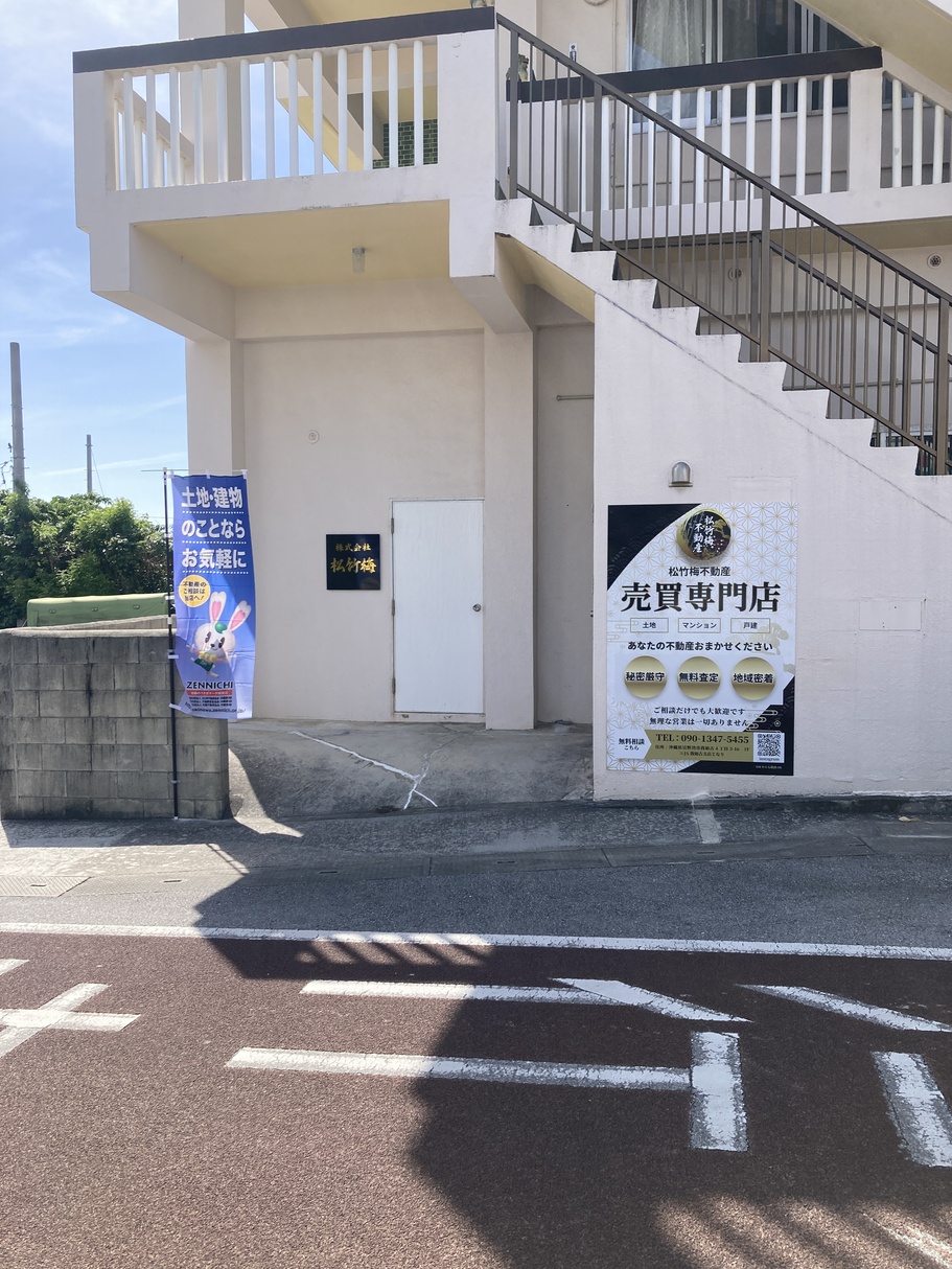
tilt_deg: -4.7
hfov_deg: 49.8
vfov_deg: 63.4
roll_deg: -0.7
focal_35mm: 28
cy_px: 634
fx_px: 1026
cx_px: 476
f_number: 1.8
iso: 20
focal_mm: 3.99
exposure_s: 1/1200
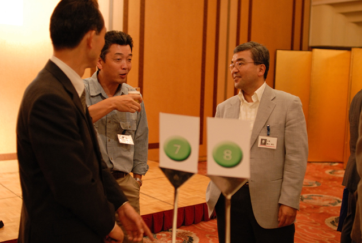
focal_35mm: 42
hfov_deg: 46.3
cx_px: 181
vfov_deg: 32.0
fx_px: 423
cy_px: 122
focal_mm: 28
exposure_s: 1/160
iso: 800
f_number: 2
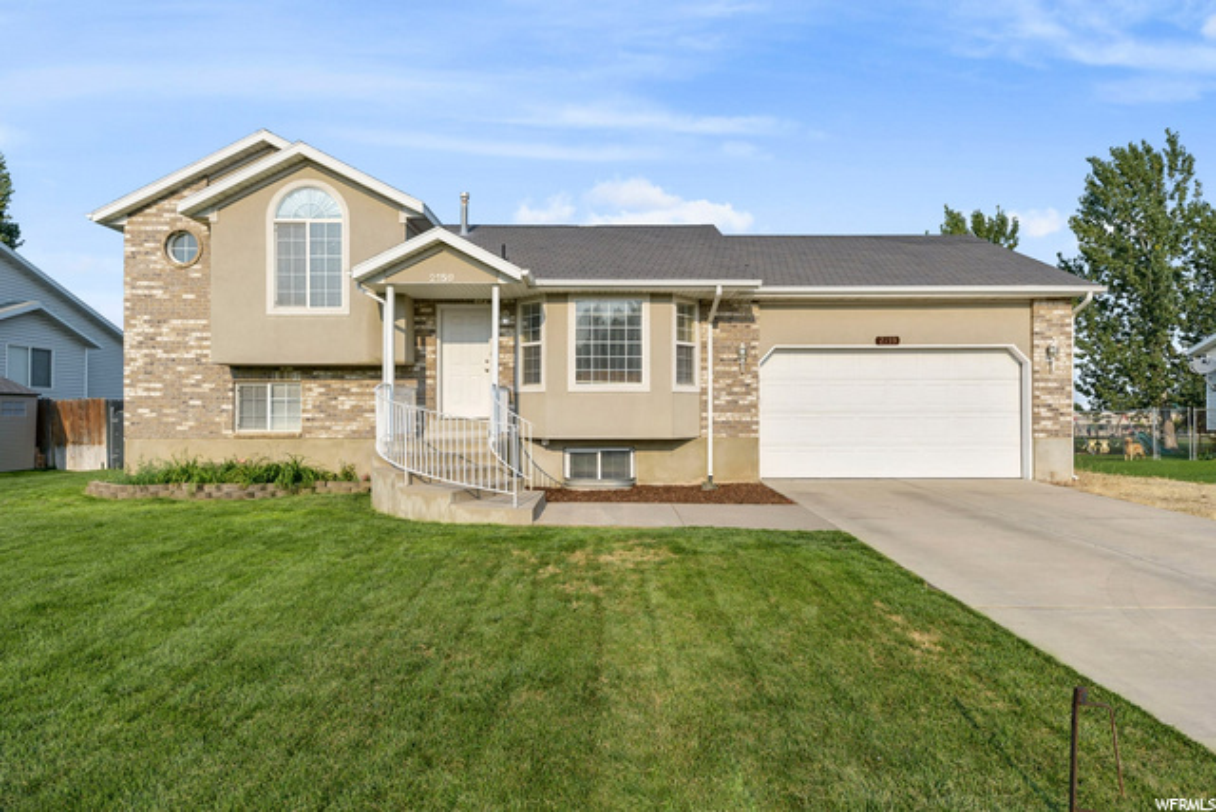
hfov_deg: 84.0
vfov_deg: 62.0
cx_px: 608
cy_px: 406
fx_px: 676
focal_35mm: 20
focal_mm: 20
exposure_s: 1/200
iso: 64
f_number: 8
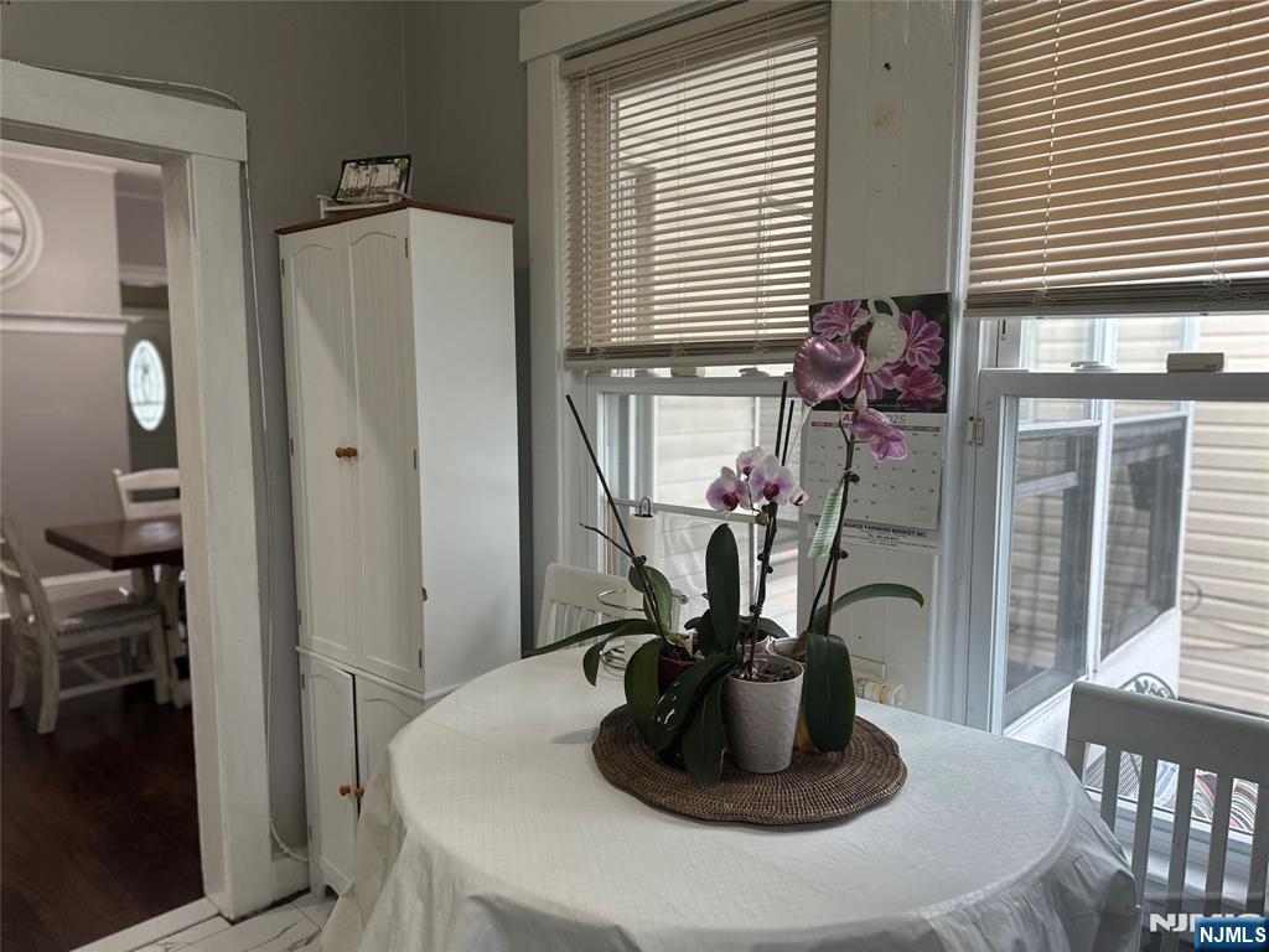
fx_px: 880
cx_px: 634
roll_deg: +0.2
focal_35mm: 24
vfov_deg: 56.8
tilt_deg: -6.1
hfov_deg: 71.6
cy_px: 476
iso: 125
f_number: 1.78
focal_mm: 6.86
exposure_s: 1/60
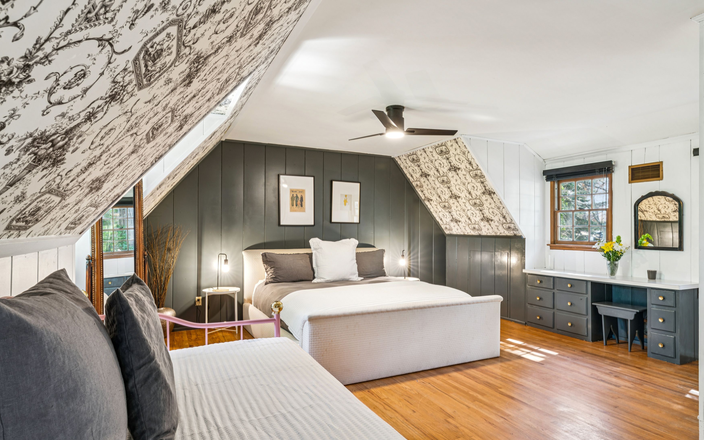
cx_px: 363
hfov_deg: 83.6
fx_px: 394
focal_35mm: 21
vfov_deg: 58.4
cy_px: 229
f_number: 13
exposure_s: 3.2
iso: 100
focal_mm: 19.5
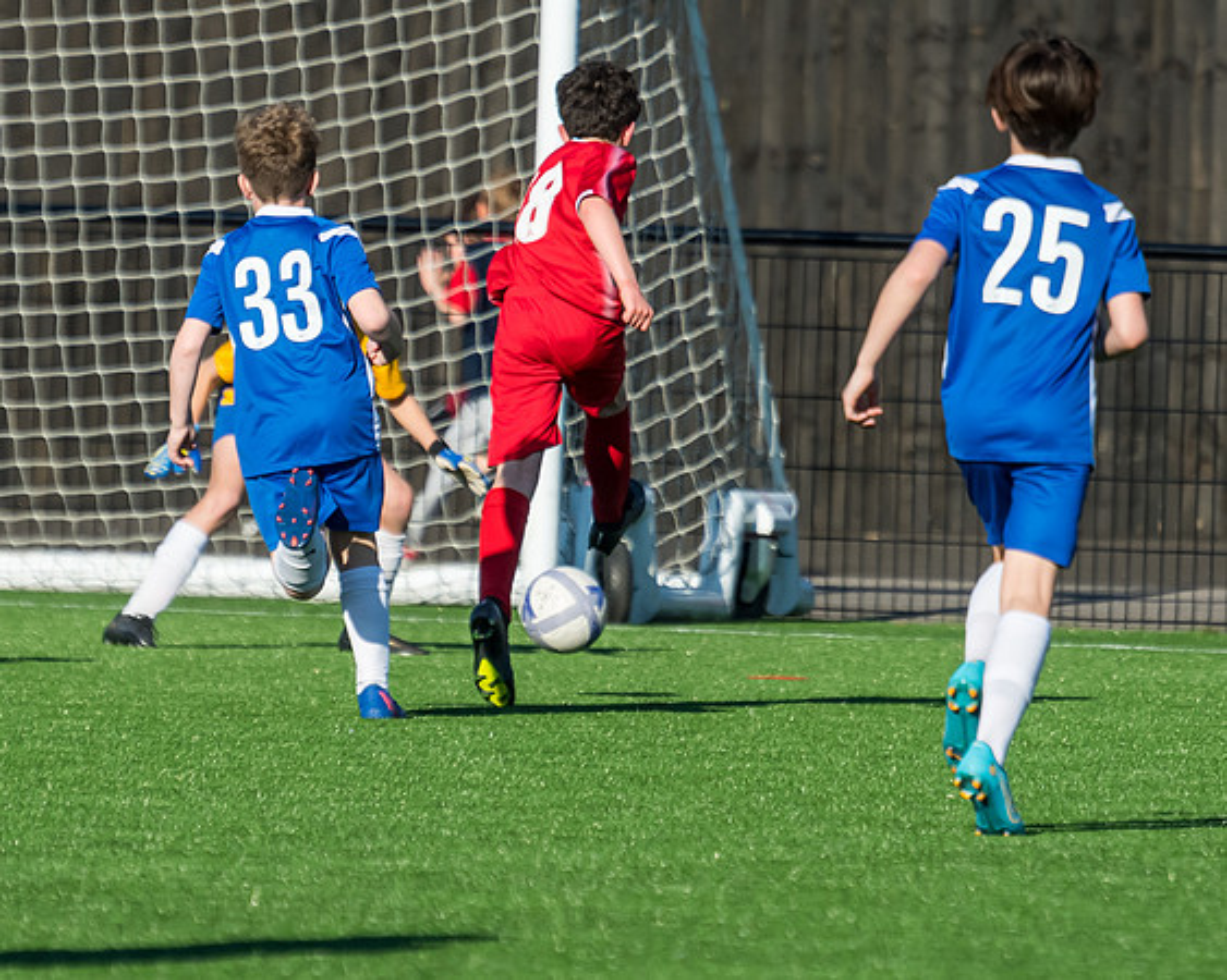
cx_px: 389
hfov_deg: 2.8
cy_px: 703
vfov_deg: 2.3
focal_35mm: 685
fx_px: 24864
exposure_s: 1/3200
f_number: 4.5
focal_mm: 280
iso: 400
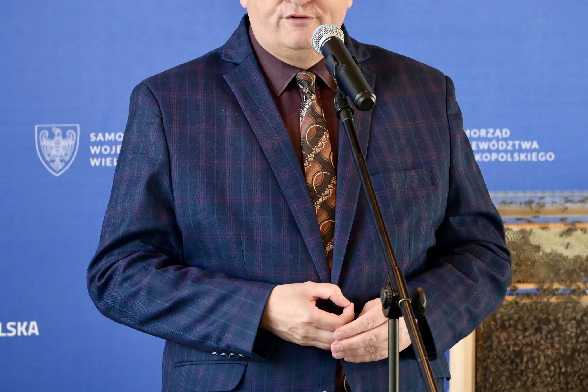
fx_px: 3609
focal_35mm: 221
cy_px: 138
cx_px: 369
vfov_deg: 6.2
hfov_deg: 9.3
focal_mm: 110
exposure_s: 1/60
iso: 1100
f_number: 5
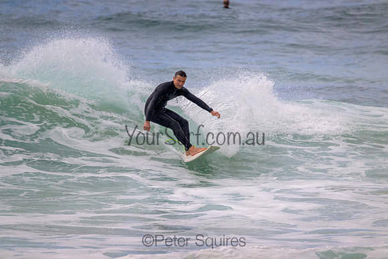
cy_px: 130
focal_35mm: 800
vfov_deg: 1.7
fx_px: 8624
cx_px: 194
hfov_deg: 2.6
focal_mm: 800
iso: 1000
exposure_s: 1/2000
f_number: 11
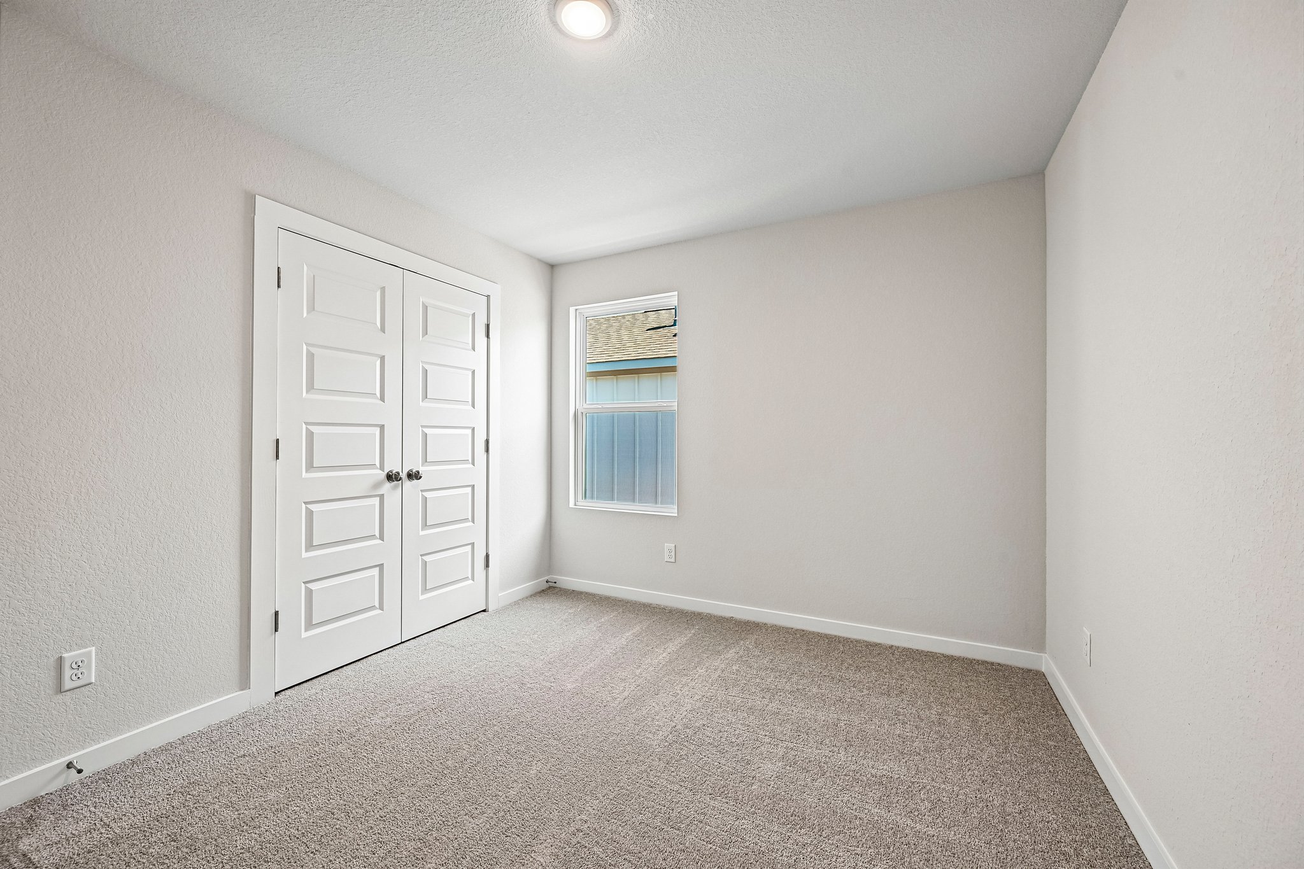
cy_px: 434
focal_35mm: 14
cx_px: 652
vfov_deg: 81.2
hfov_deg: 104.3
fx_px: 507
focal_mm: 14
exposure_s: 1/15
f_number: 8
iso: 250
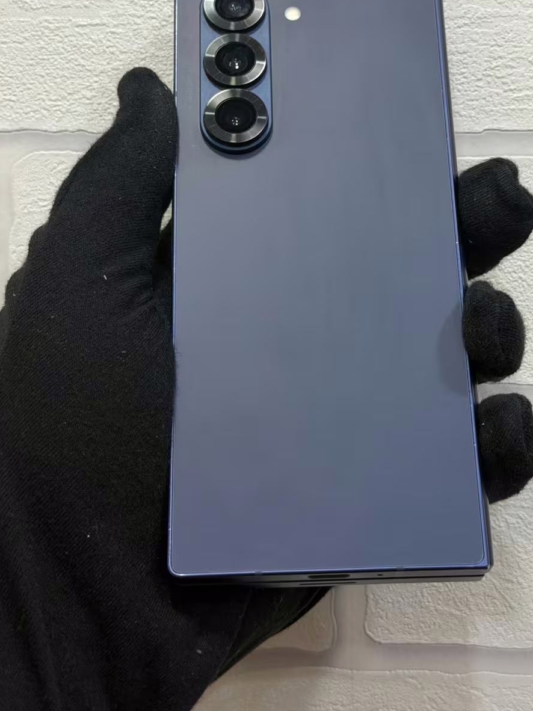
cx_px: 350
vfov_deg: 29.6
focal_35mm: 65
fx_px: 1335
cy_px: 236
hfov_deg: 22.5
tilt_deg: +4.1
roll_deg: +0.3
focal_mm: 6.76
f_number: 1.78
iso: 80
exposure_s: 1/100
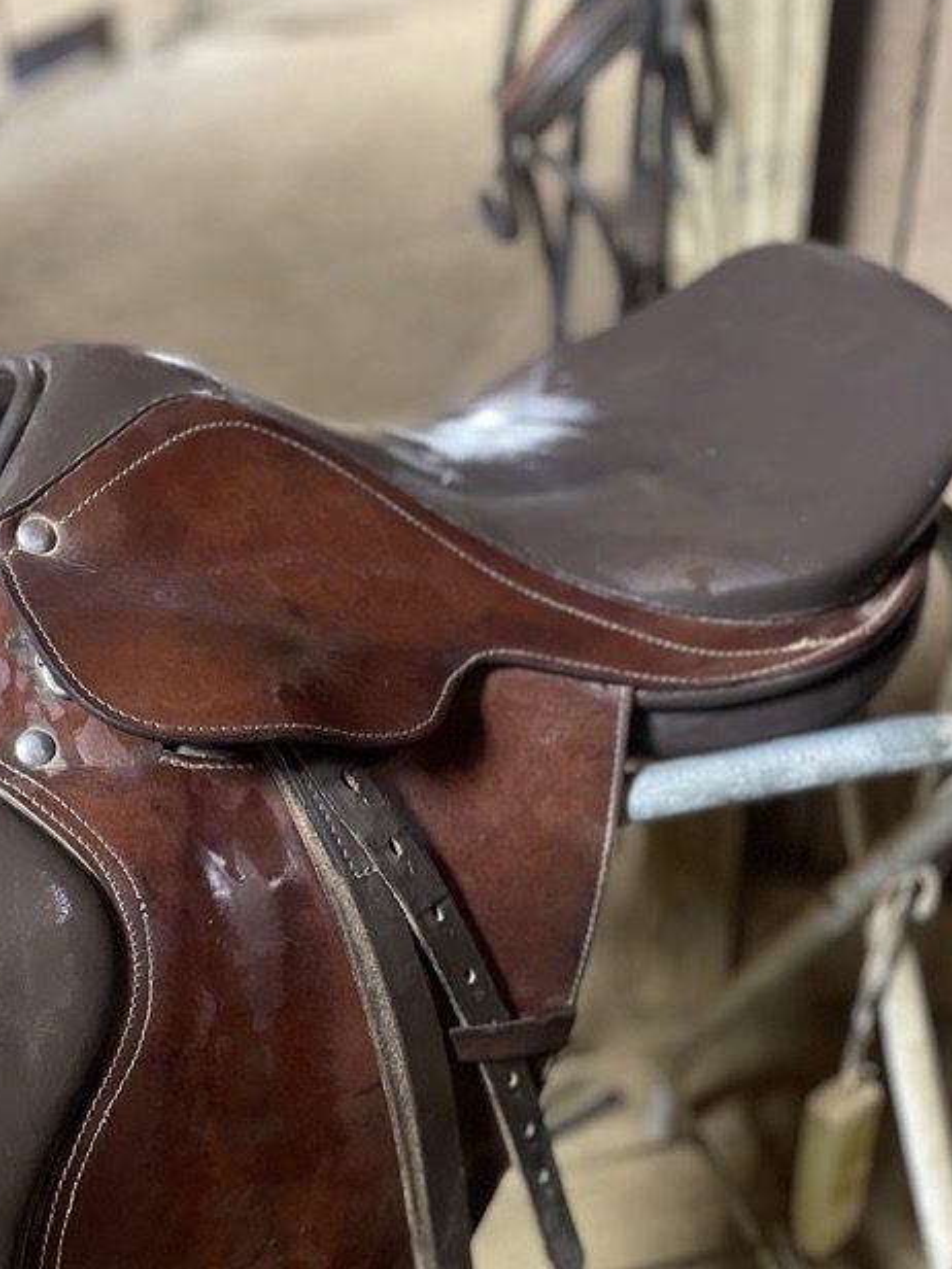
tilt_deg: -36.7
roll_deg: +8.6
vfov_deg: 48.3
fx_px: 1393
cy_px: 828
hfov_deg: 37.0
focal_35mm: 38
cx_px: 267
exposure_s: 1/40
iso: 640
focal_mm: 4.2
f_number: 1.6
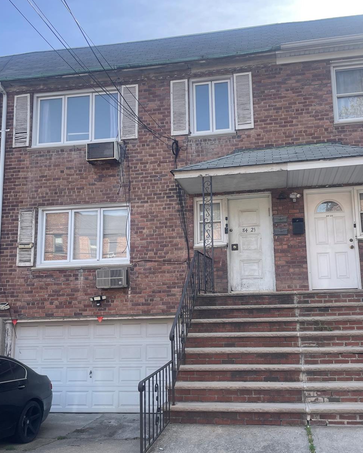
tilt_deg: +11.4
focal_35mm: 32
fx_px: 430
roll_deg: +2.8
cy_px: 236
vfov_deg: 55.6
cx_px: 212
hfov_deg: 45.6
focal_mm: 4.2
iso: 32
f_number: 1.6
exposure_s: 1/895
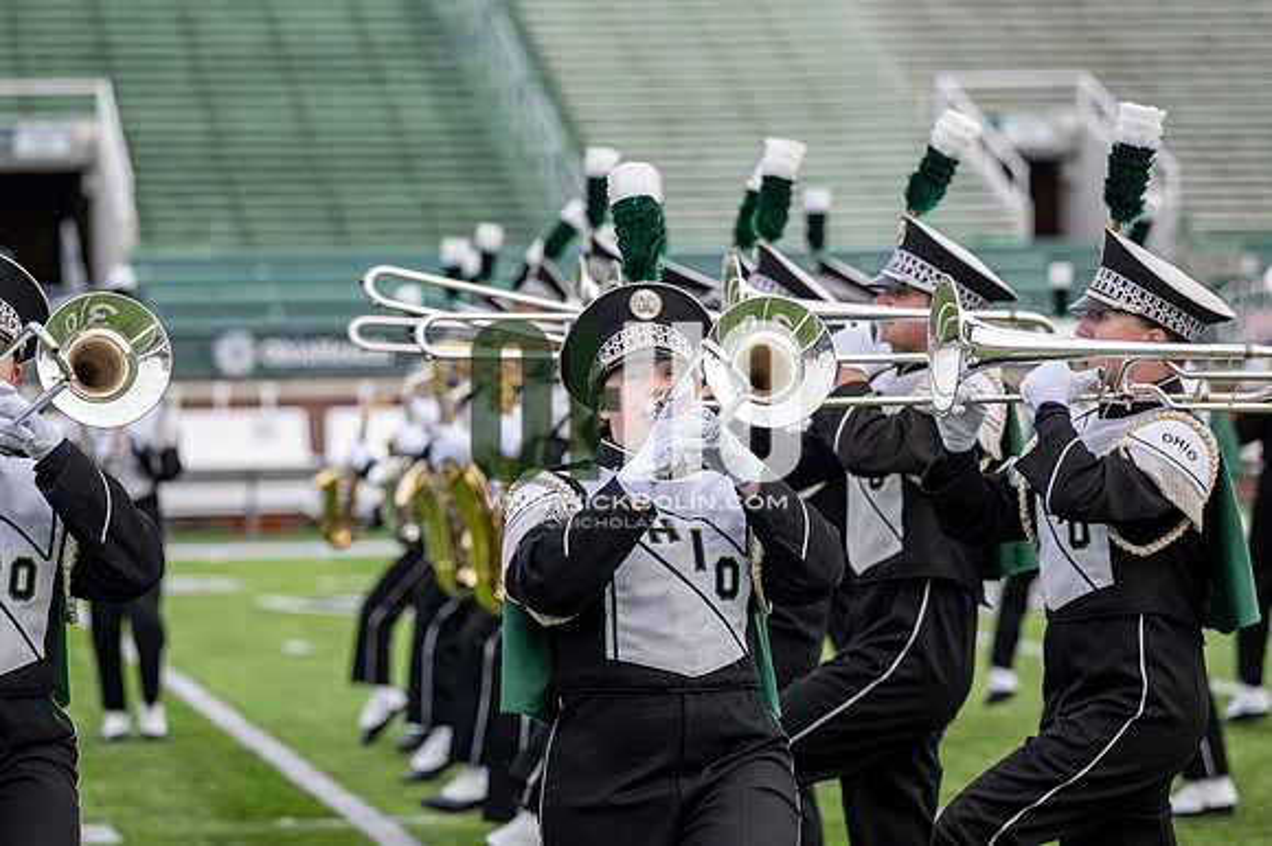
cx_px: 636
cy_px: 423
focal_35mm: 154
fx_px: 5438
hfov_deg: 13.3
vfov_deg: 8.9
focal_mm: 103
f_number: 2.8
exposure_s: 1/500
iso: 250
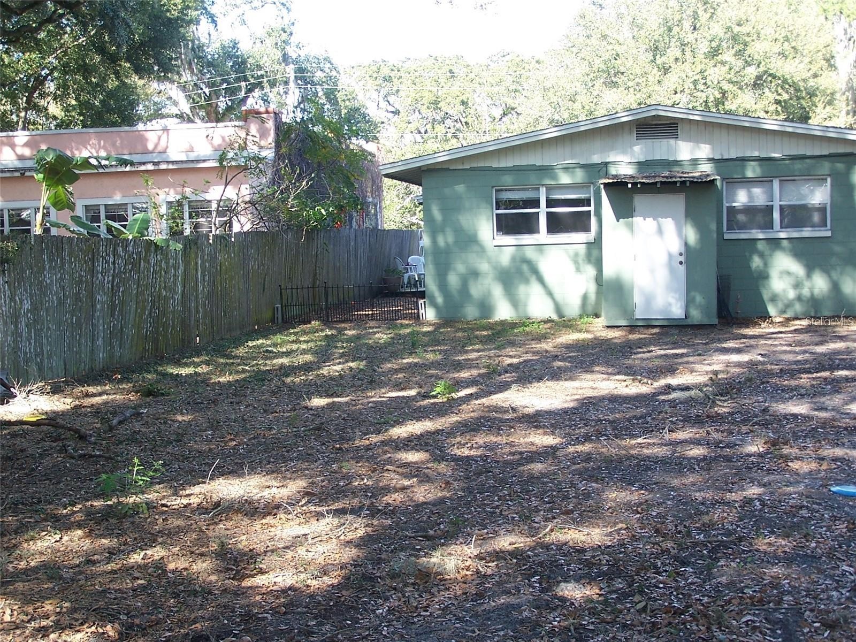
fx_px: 1385
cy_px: 321
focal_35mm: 56
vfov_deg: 26.1
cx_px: 428
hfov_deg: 34.3
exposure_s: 1/90
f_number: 3.2
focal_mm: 9.3
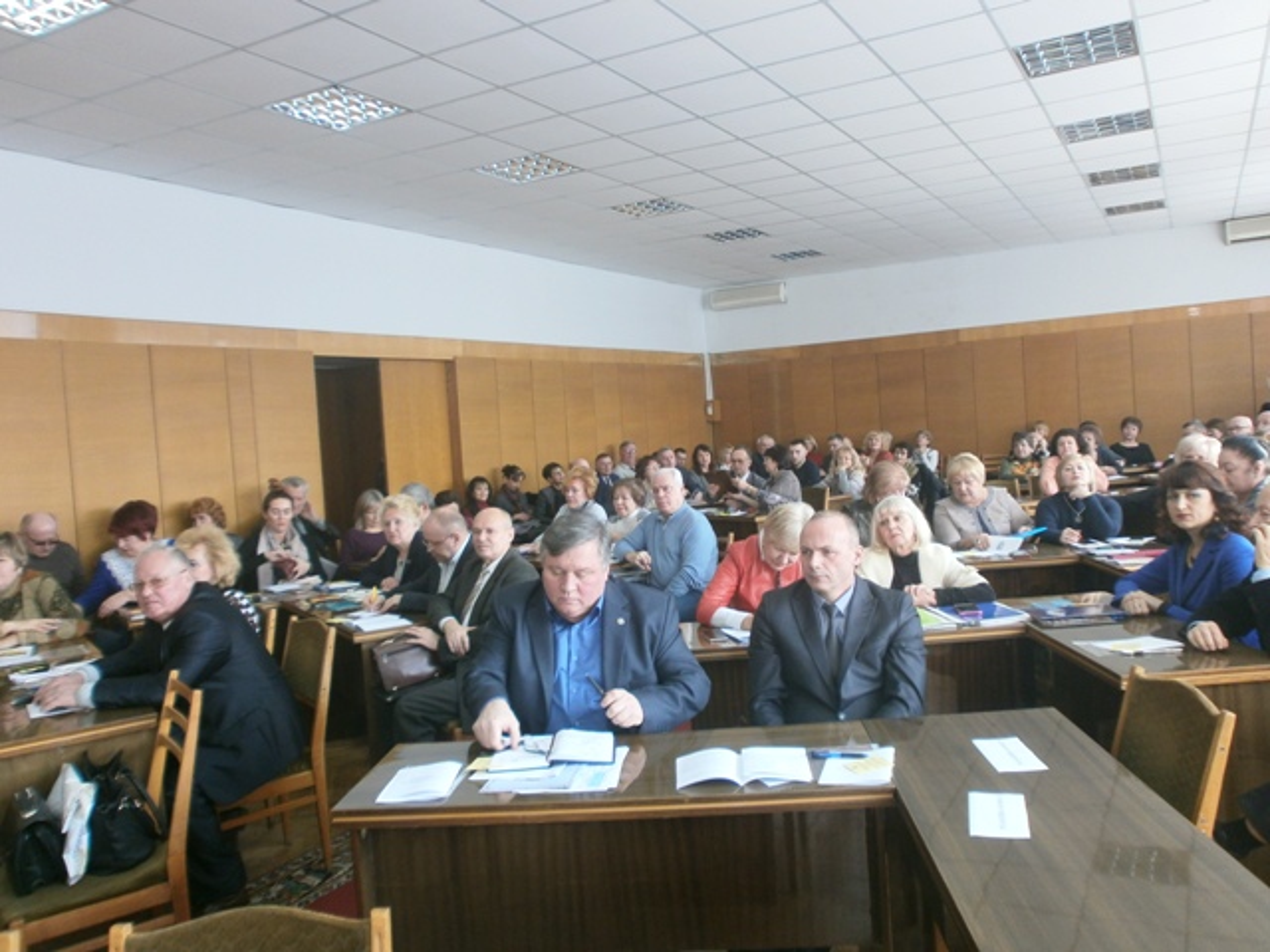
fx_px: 991
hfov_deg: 65.3
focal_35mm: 27
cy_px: 476
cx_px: 635
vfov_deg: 51.4
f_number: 2.9
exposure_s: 1/30
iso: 125
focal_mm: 4.8
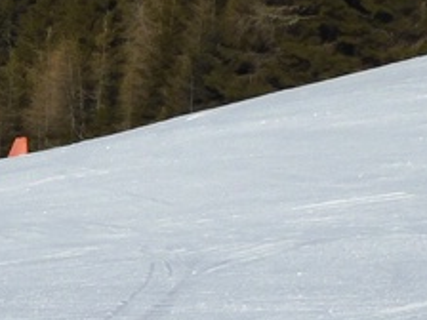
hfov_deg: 13.4
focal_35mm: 127
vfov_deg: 11.7
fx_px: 1567
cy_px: 221
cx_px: -416
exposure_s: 1/2000
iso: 100
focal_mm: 5.4
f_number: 4
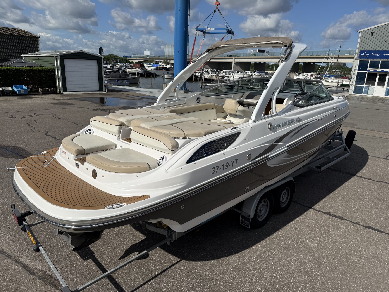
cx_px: 194
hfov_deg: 71.6
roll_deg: -2.2
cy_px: 146
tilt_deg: -16.0
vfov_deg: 56.8
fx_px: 270
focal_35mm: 24
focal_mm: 6.76
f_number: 1.78
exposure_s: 1/10309
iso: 80
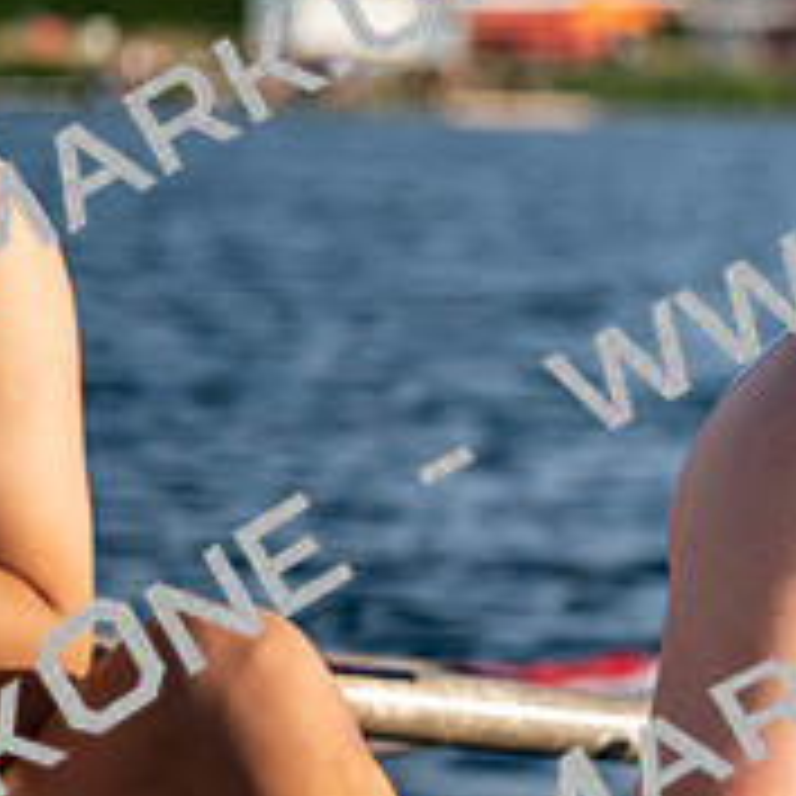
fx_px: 5073
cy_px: 443
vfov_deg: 9.0
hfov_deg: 8.8
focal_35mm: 195
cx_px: 1102
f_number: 2.8
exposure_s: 1/1600
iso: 64
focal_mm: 70
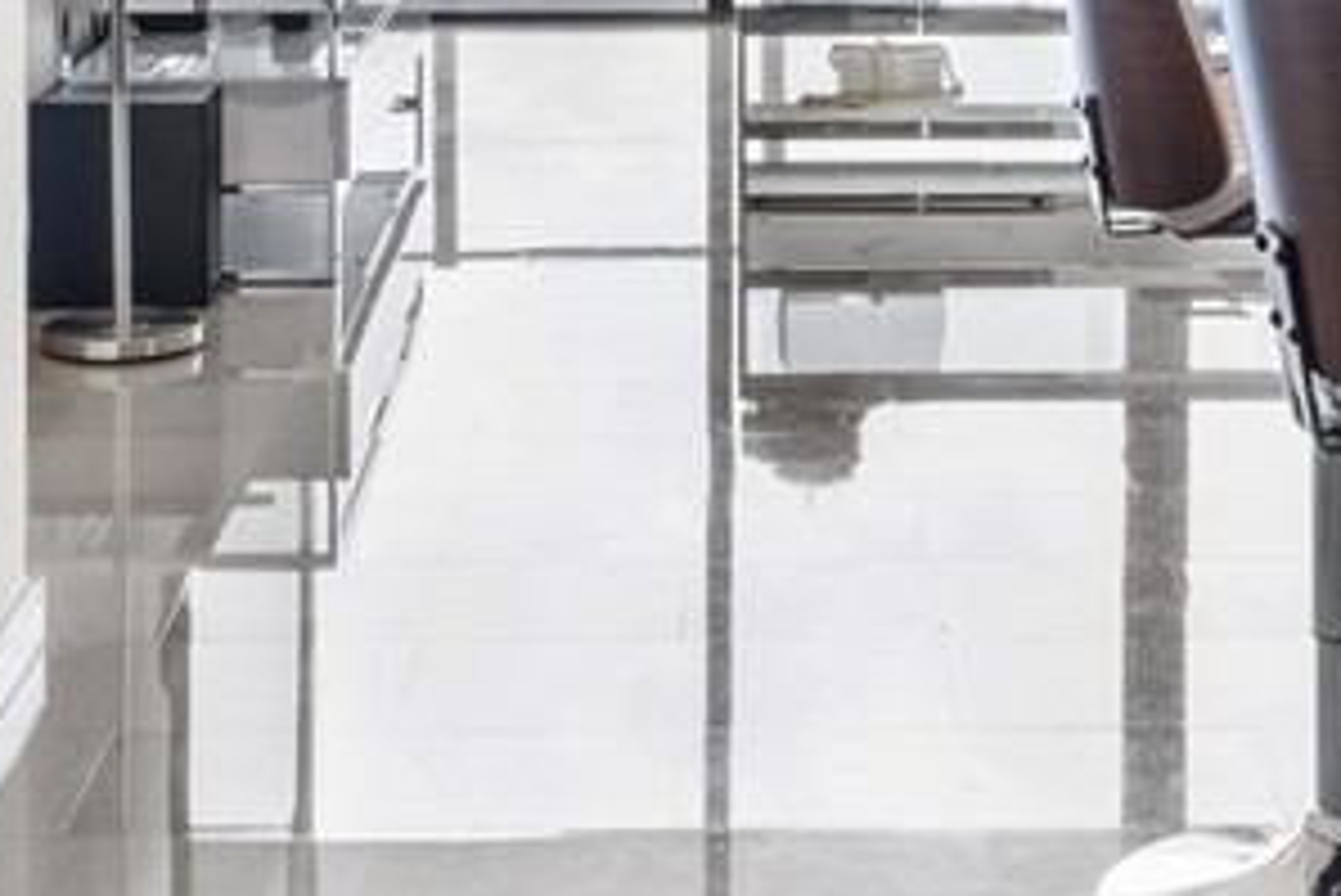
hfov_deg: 22.4
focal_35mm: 91
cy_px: -446
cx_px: 724
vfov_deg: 14.1
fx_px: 3391
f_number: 14
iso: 250
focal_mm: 16
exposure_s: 1/3
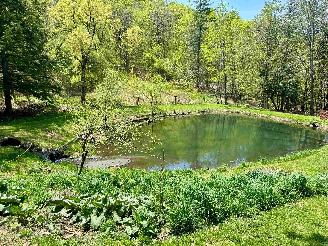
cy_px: 123
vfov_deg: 56.8
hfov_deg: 71.6
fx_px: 227
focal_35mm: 24
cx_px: 164
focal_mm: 6.76
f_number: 1.78
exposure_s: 1/1767
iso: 80
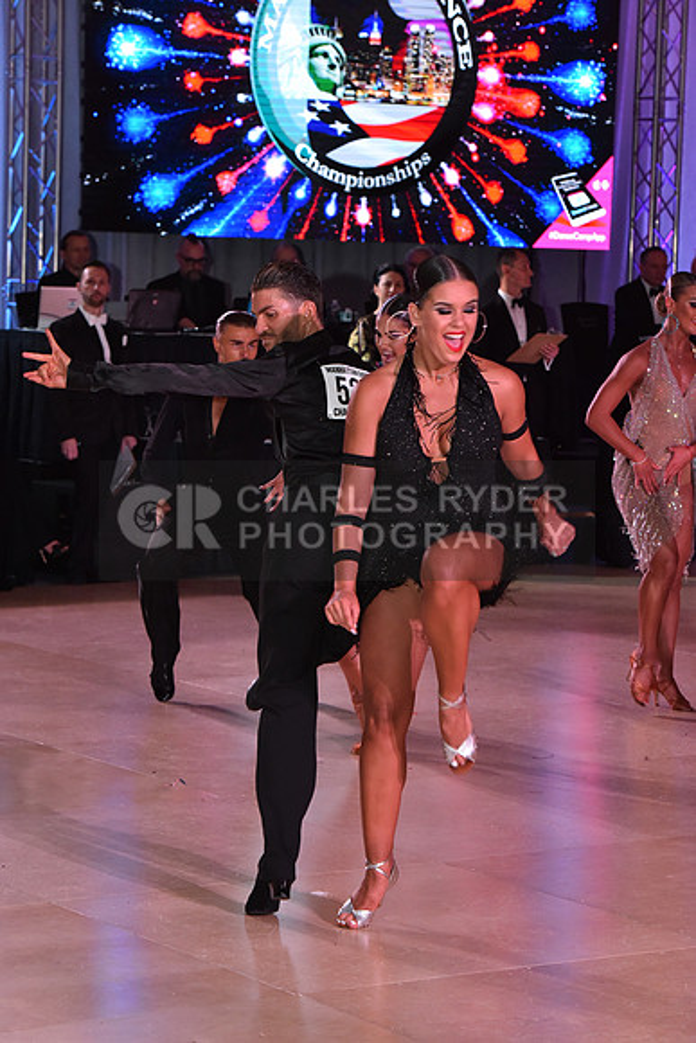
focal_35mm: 112
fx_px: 3246
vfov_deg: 18.3
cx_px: 348
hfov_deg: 12.2
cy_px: 522
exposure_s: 1/320
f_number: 7.1
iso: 2500
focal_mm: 112
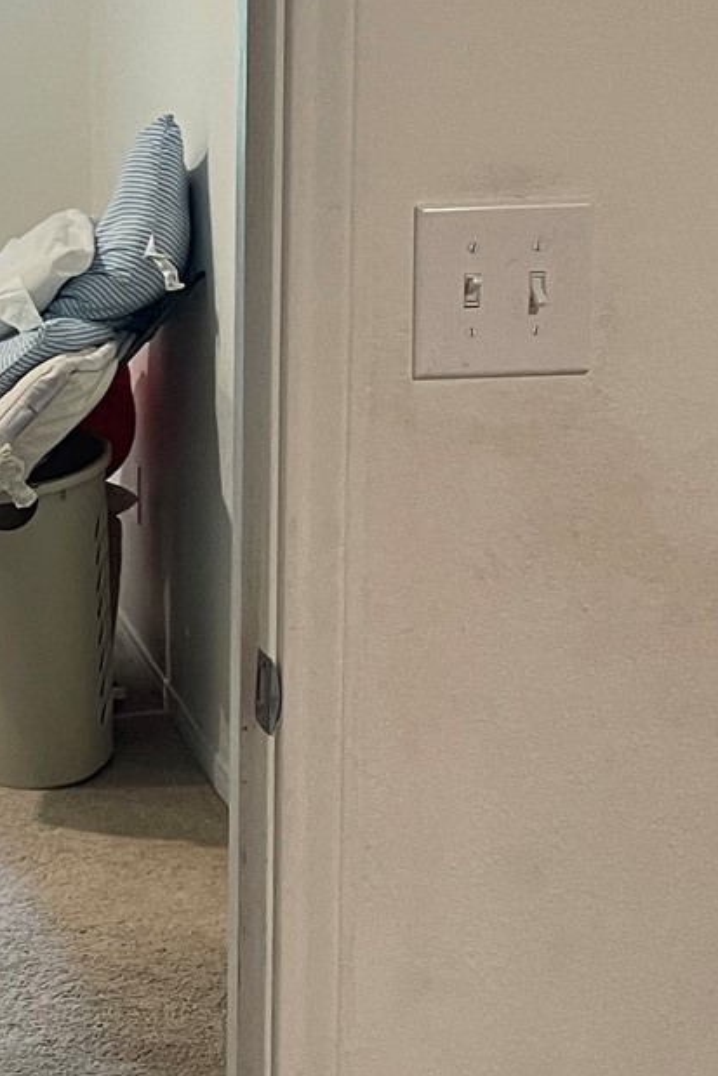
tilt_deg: -7.0
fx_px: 2571
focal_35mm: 86
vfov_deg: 23.6
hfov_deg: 15.3
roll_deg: -0.3
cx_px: -170
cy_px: 384
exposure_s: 1/60
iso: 200
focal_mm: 5.1
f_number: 1.6
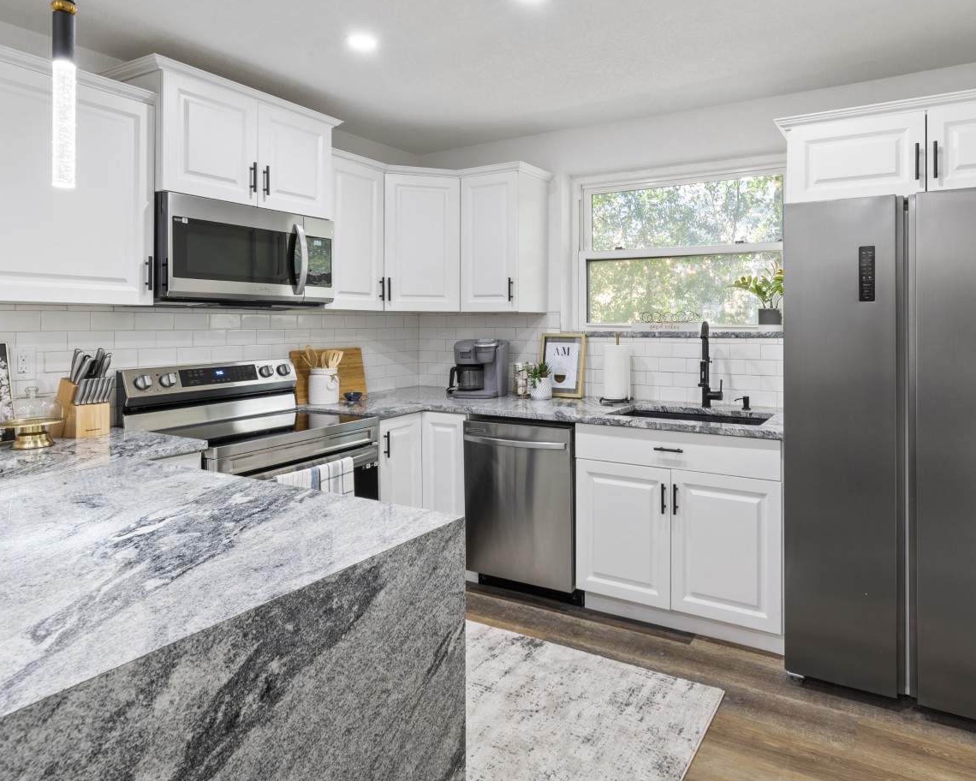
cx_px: 596
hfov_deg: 79.2
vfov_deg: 67.7
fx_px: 578
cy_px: 328
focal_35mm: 20
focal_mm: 10
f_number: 8
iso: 100
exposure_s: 1
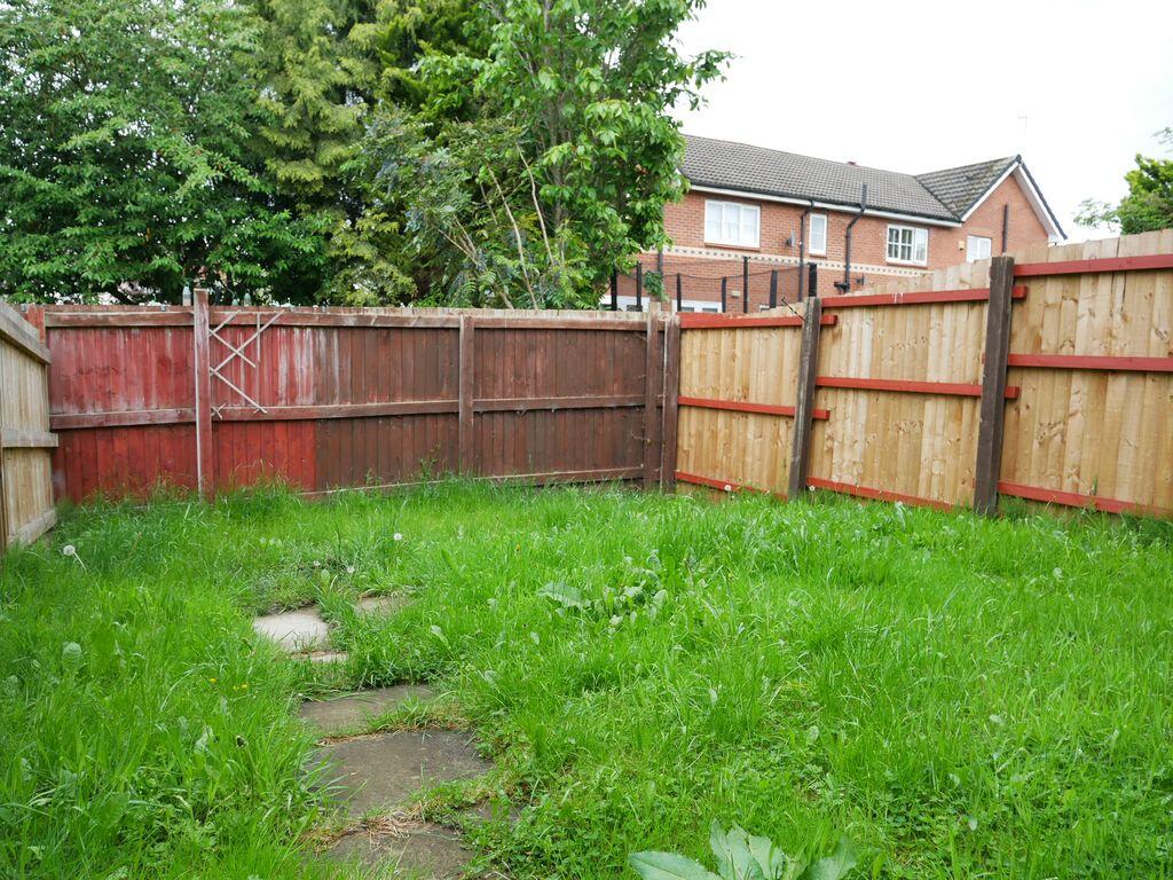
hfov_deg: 71.6
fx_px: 813
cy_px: 440
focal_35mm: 24
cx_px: 586
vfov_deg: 56.8
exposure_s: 1/125
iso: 200
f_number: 3.5
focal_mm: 12
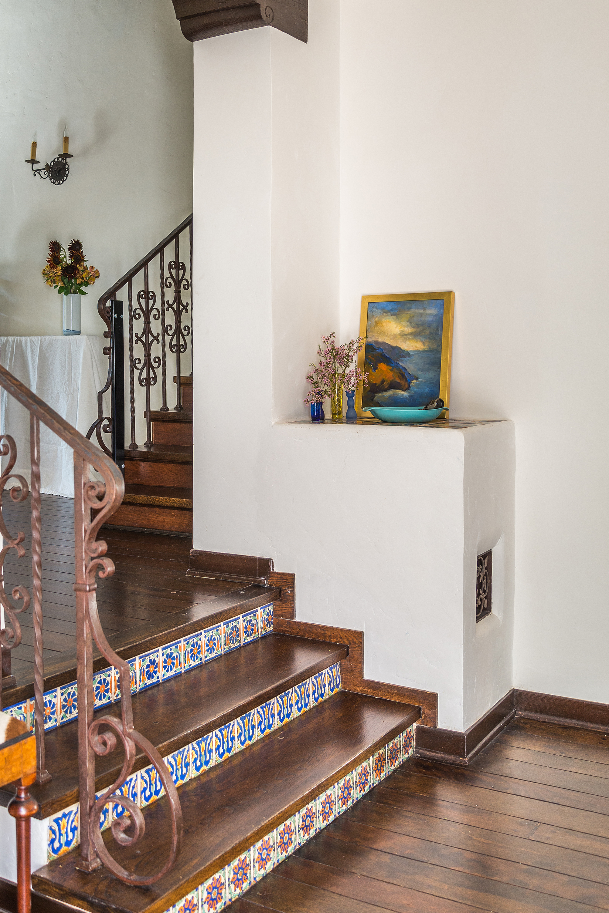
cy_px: 376
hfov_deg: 34.2
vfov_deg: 49.3
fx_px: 988
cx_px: 249
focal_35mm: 39
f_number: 4
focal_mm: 32
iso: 200
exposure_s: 1/50
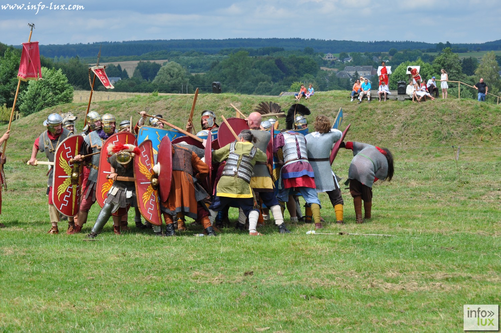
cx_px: 250
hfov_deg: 21.9
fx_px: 1293
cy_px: 166
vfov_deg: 14.7
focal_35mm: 93
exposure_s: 1/400
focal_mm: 62
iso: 200
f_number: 10
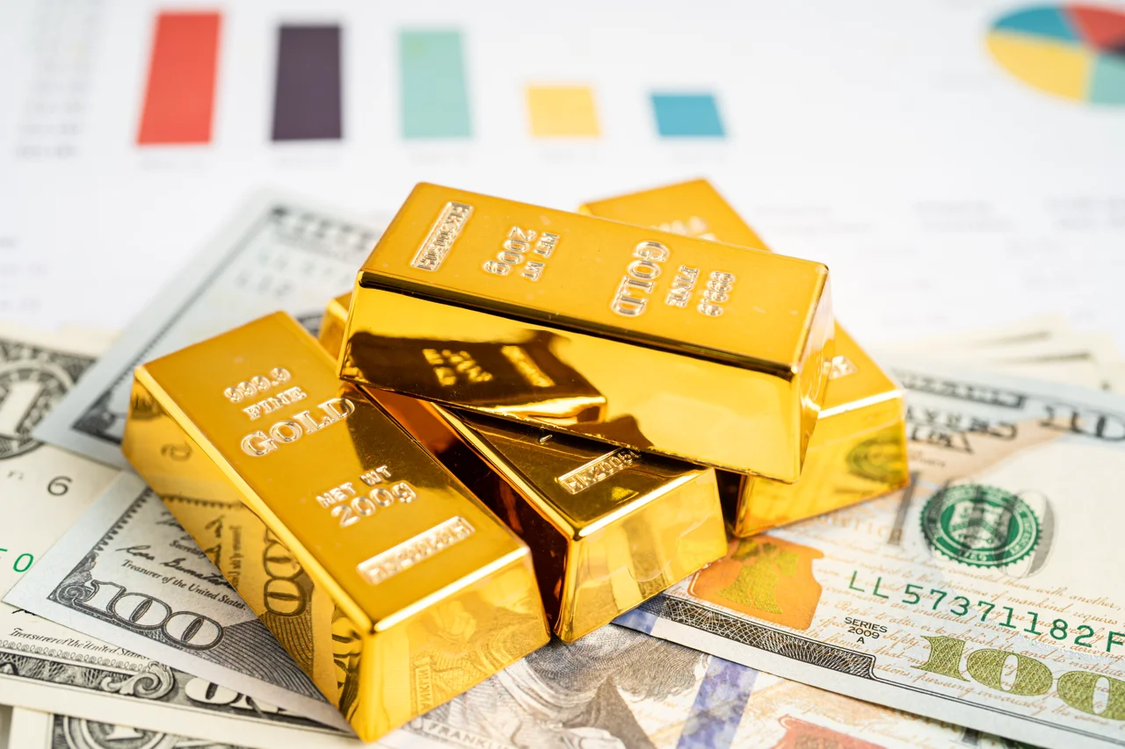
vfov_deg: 27.0
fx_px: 1562
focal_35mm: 50
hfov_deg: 39.6
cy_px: 374
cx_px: 562
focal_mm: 50
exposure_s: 1/125
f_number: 5
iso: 100
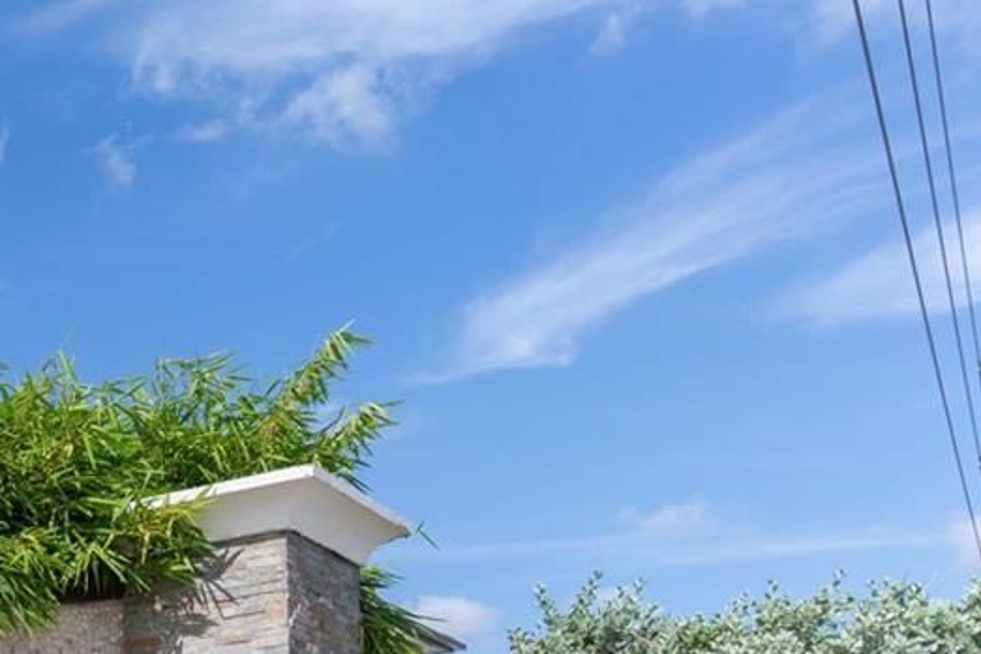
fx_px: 1417
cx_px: -390
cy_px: 920
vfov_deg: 22.4
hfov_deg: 28.7
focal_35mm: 52
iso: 320
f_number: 8
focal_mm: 17
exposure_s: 1/1250
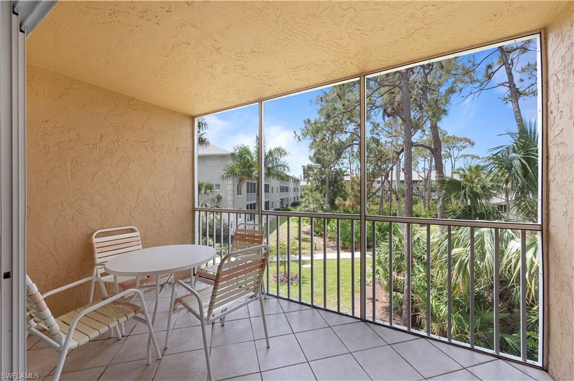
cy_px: 190
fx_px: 223
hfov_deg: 104.3
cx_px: 287
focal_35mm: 14
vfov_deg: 81.1
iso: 1000
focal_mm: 14
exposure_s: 1/50
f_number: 8
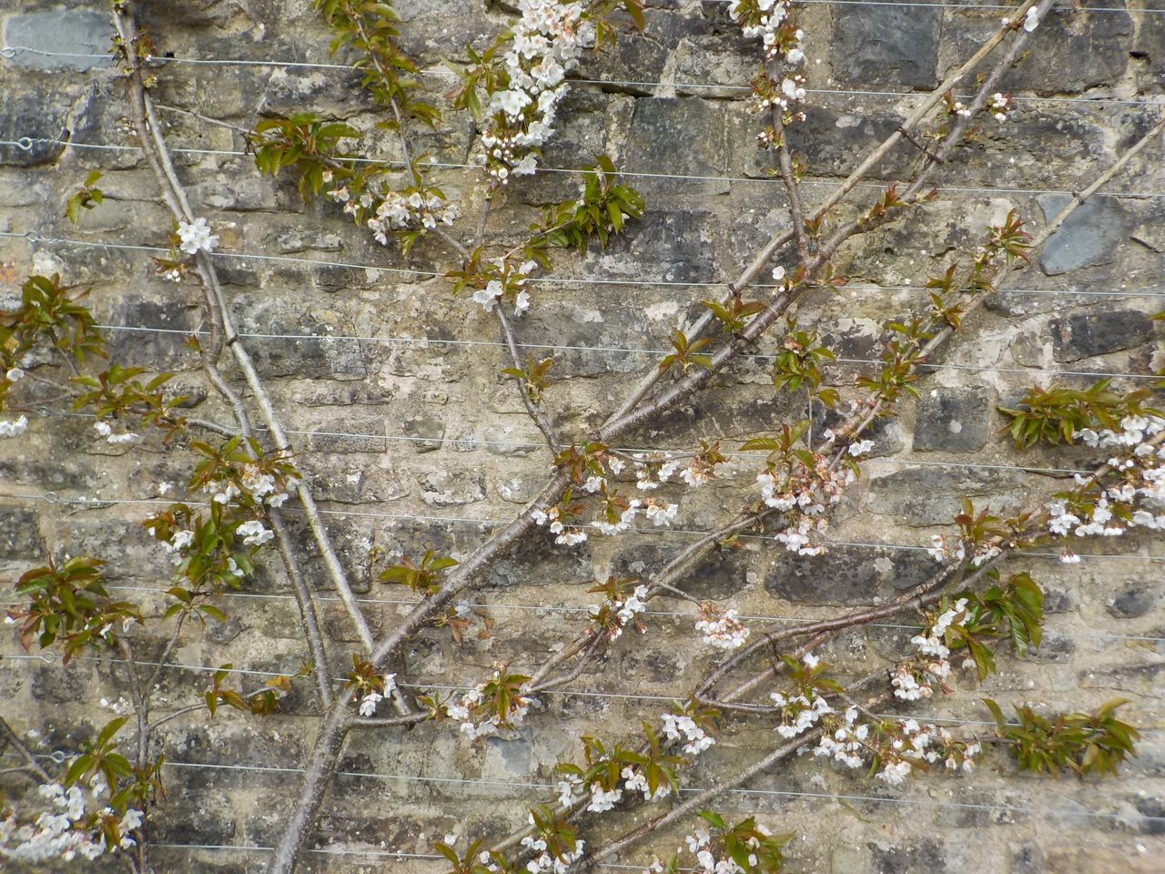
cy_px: 437
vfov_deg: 46.8
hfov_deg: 60.0
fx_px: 1010
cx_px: 582
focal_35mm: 30
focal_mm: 4.1
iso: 125
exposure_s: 1/500
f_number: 3.3
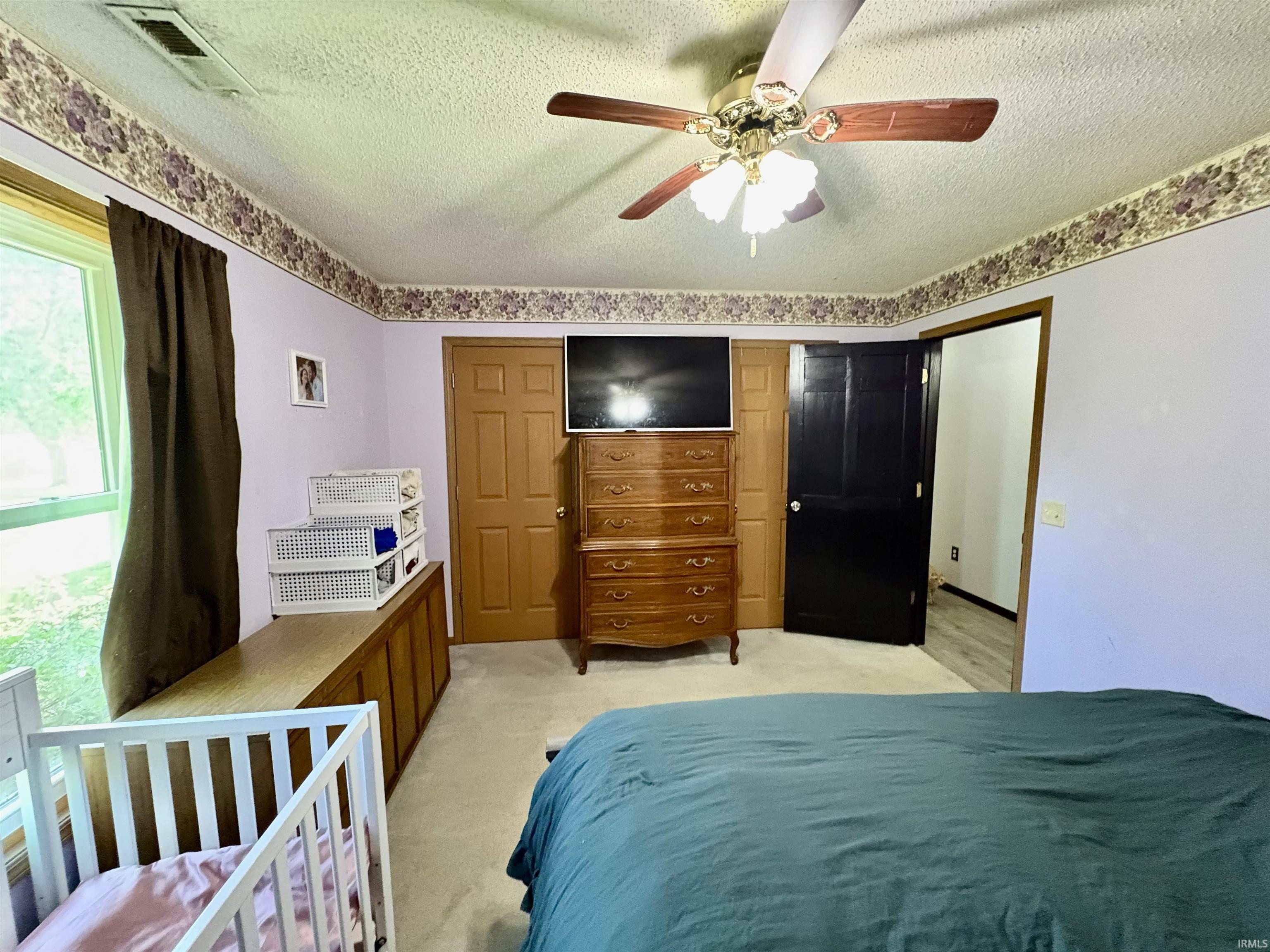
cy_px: 476
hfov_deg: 102.1
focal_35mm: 14
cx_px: 635
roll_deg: +1.0
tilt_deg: -5.5
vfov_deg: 85.7
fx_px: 514
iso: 1000
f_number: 2.2
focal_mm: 2.22
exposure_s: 1/40
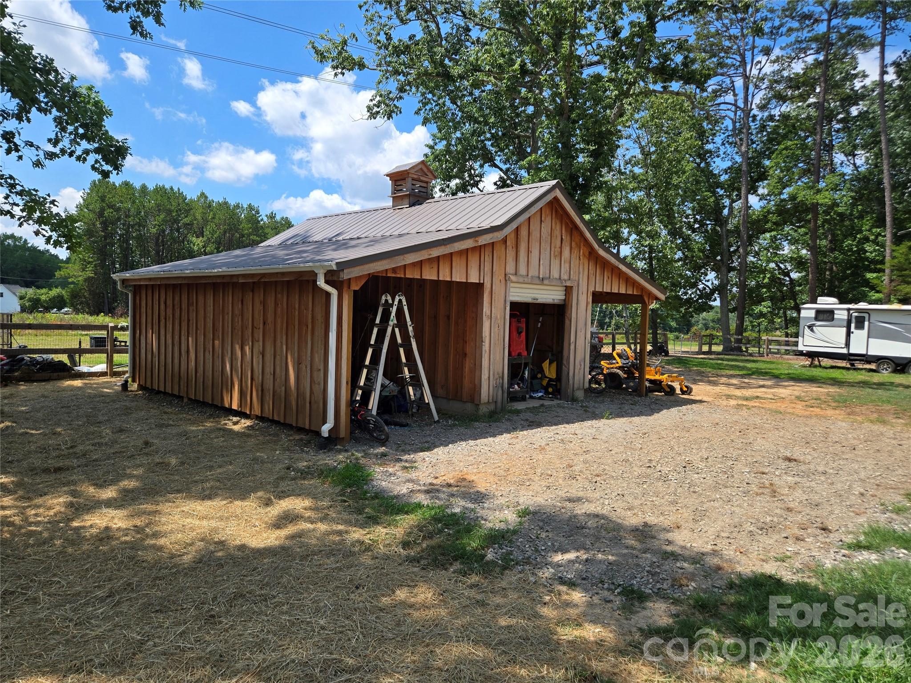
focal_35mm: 23
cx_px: 456
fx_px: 605
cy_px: 342
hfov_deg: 73.9
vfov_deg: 58.9
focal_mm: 5.4
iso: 64
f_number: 1.8
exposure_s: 1/2921
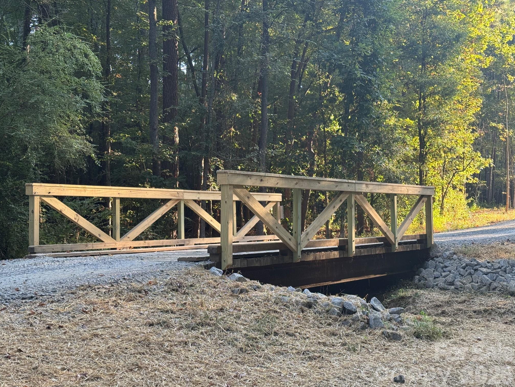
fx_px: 729
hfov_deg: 38.9
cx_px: 254
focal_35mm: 49
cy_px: 196
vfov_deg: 29.7
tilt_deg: +2.6
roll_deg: +0.8
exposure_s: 1/121
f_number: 1.78
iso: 50
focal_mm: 6.76
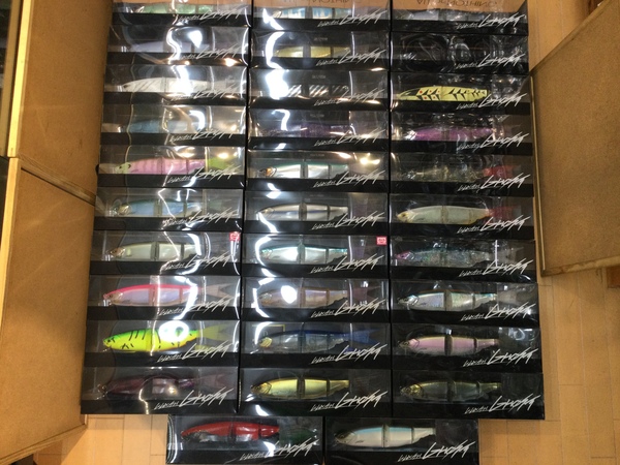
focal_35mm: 31
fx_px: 555
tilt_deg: -81.7
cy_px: 232
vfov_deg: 45.4
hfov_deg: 58.4
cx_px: 310
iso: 32
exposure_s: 1/30
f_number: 2.4
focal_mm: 3.3
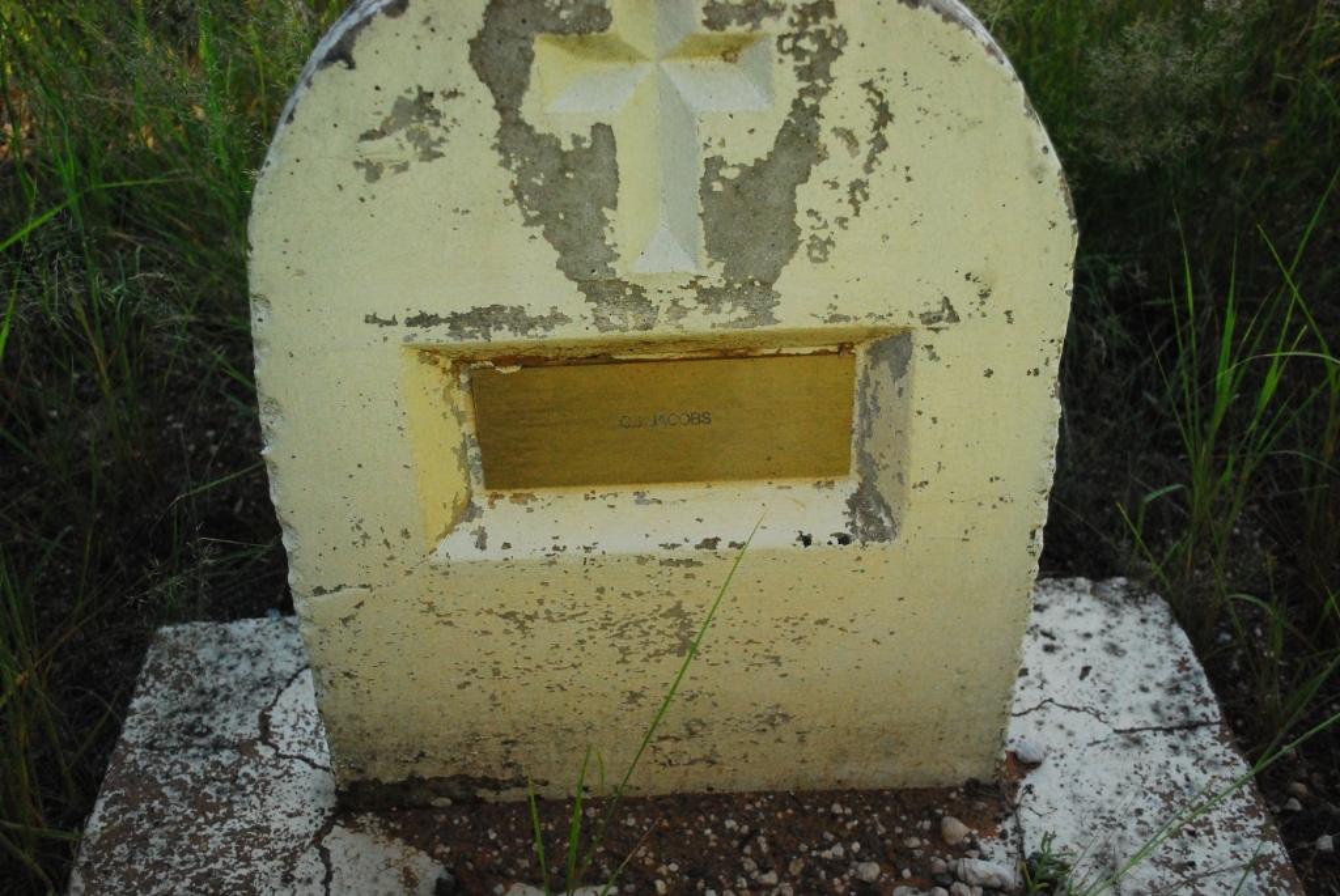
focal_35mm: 39
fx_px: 1453
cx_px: 670
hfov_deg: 49.5
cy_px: 448
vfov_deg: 34.3
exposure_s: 1/2500
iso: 1600
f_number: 4.2
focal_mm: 26
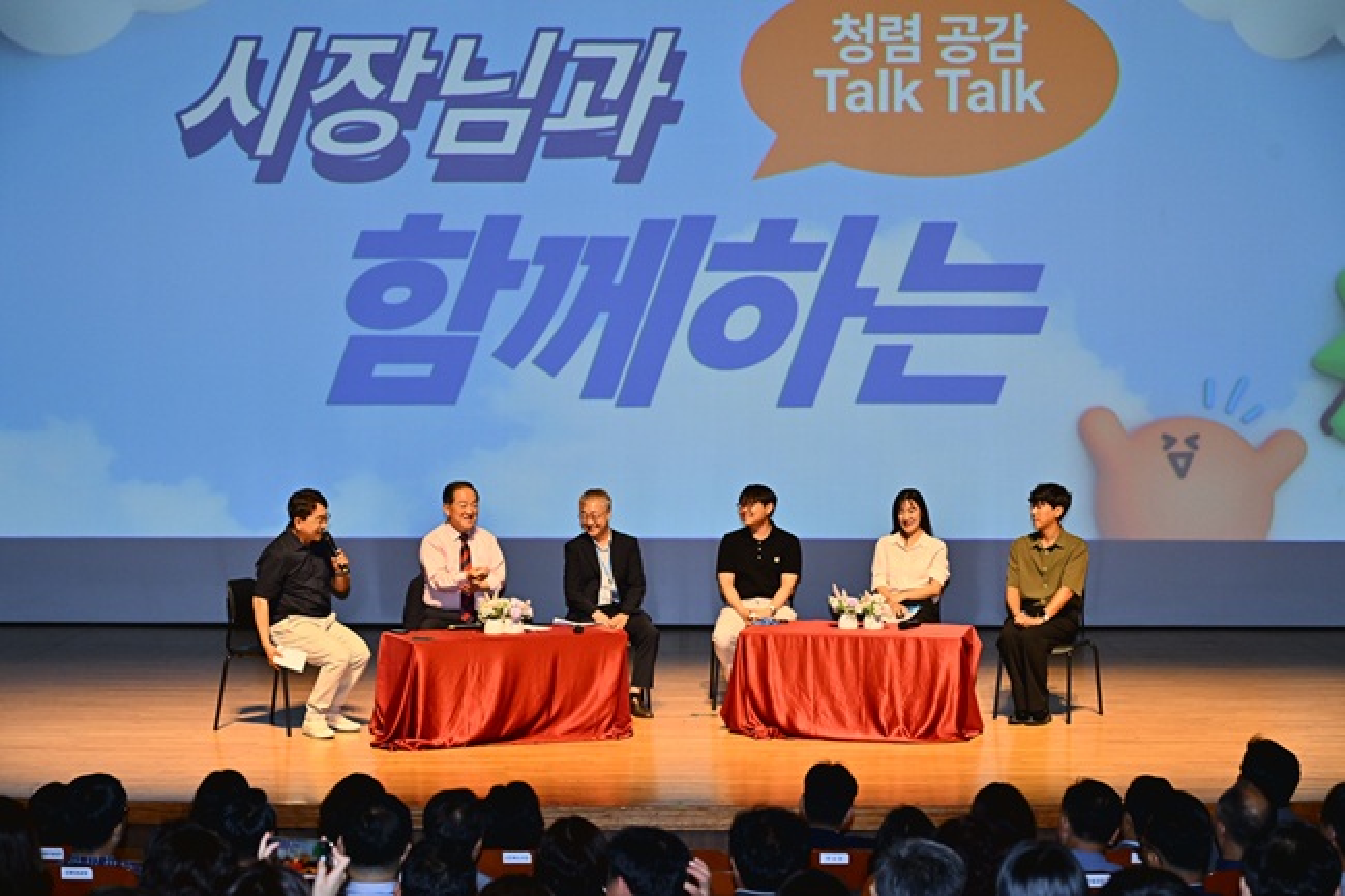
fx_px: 2353
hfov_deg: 31.9
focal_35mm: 63
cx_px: 672
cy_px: 448
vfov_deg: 21.6
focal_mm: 63
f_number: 5.6
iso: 1000
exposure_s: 1/125
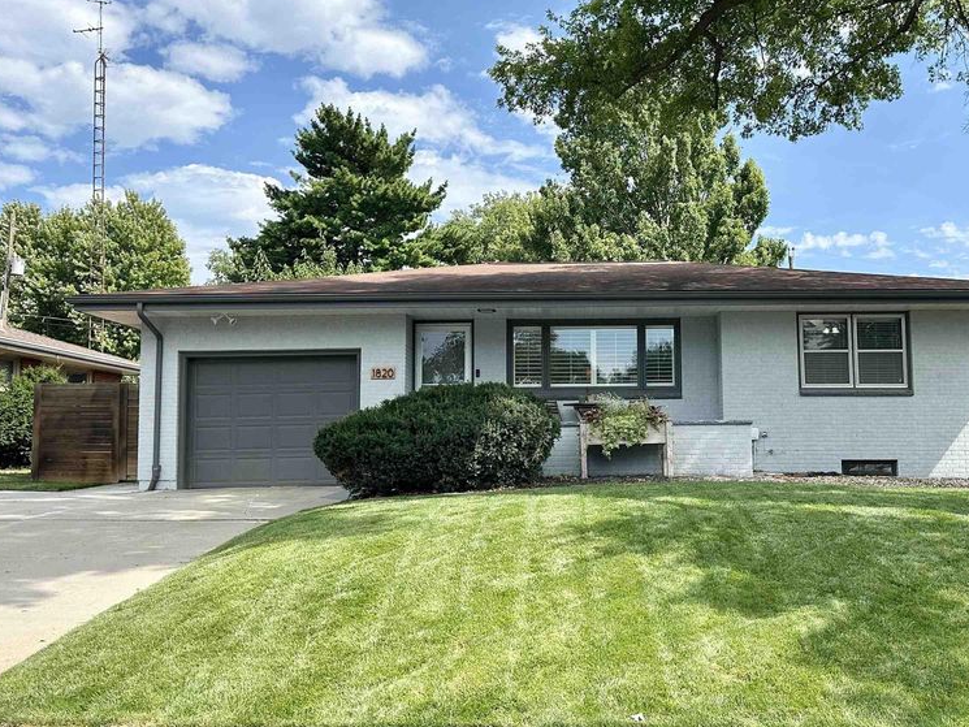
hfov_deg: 54.9
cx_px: 585
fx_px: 924
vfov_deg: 42.4
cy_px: 250
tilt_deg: +11.8
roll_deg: +0.2
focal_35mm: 33
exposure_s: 1/3717
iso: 80
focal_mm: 6.86
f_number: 1.78
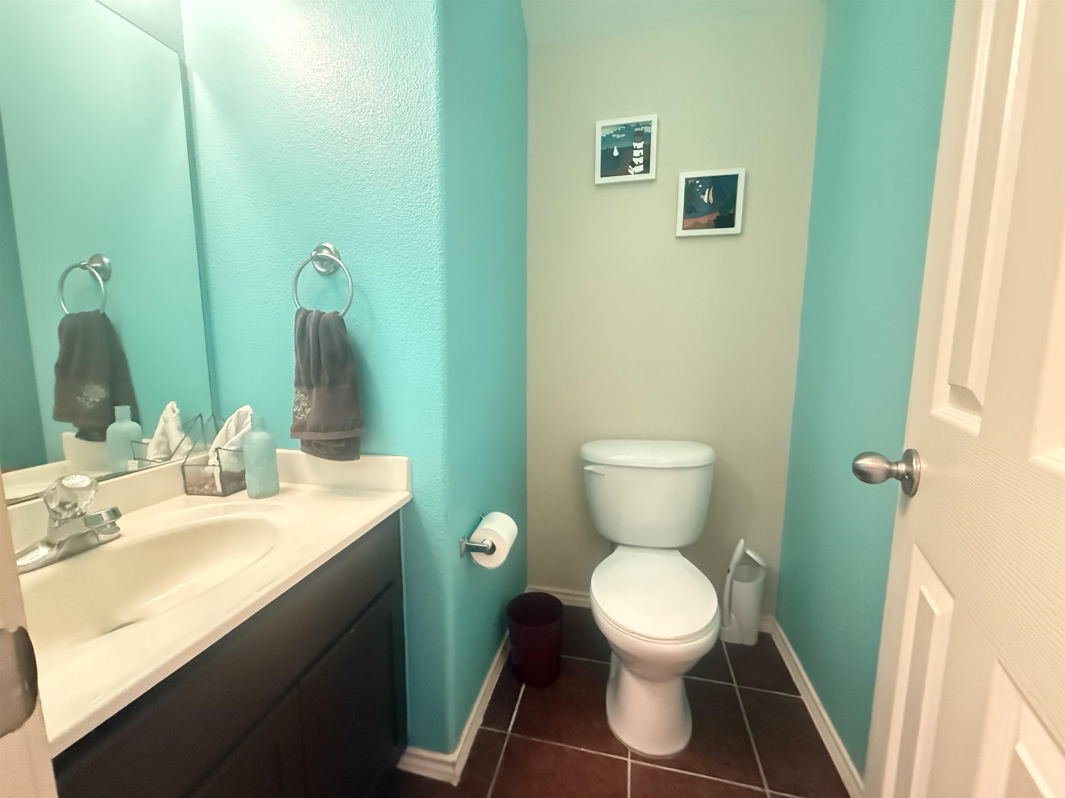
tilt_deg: -8.0
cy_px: 399
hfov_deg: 102.1
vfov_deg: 85.7
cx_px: 532
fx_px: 431
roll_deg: +0.1
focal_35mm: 14
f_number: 2.2
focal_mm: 2.22
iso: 1250
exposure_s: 1/40
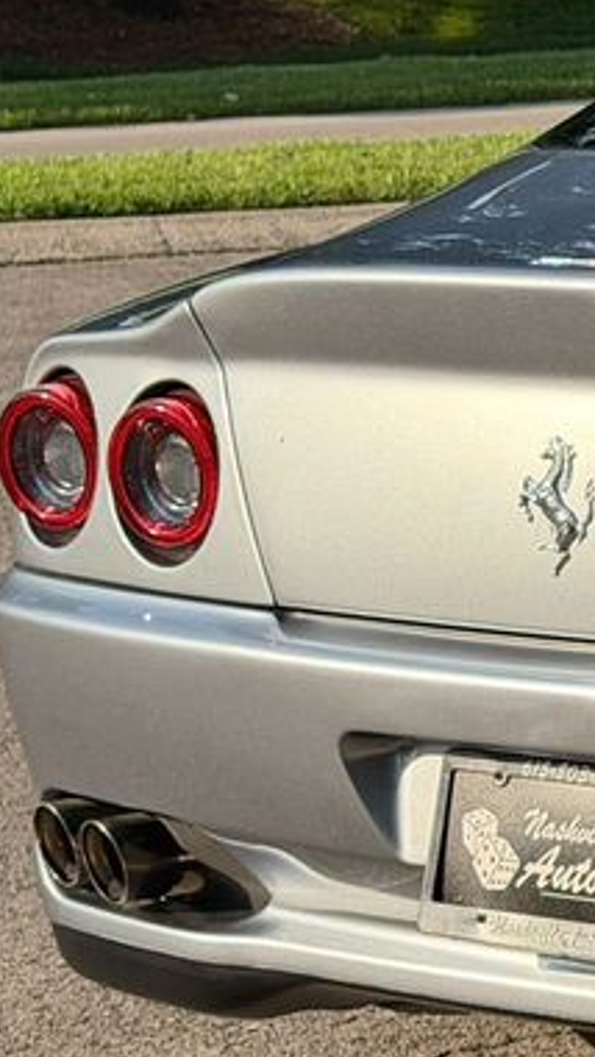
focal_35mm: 141
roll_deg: +0.9
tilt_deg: -11.1
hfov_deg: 8.0
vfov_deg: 15.2
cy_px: 732
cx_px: 1396
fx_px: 3951
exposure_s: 1/2273
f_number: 1.78
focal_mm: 6.76
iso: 100
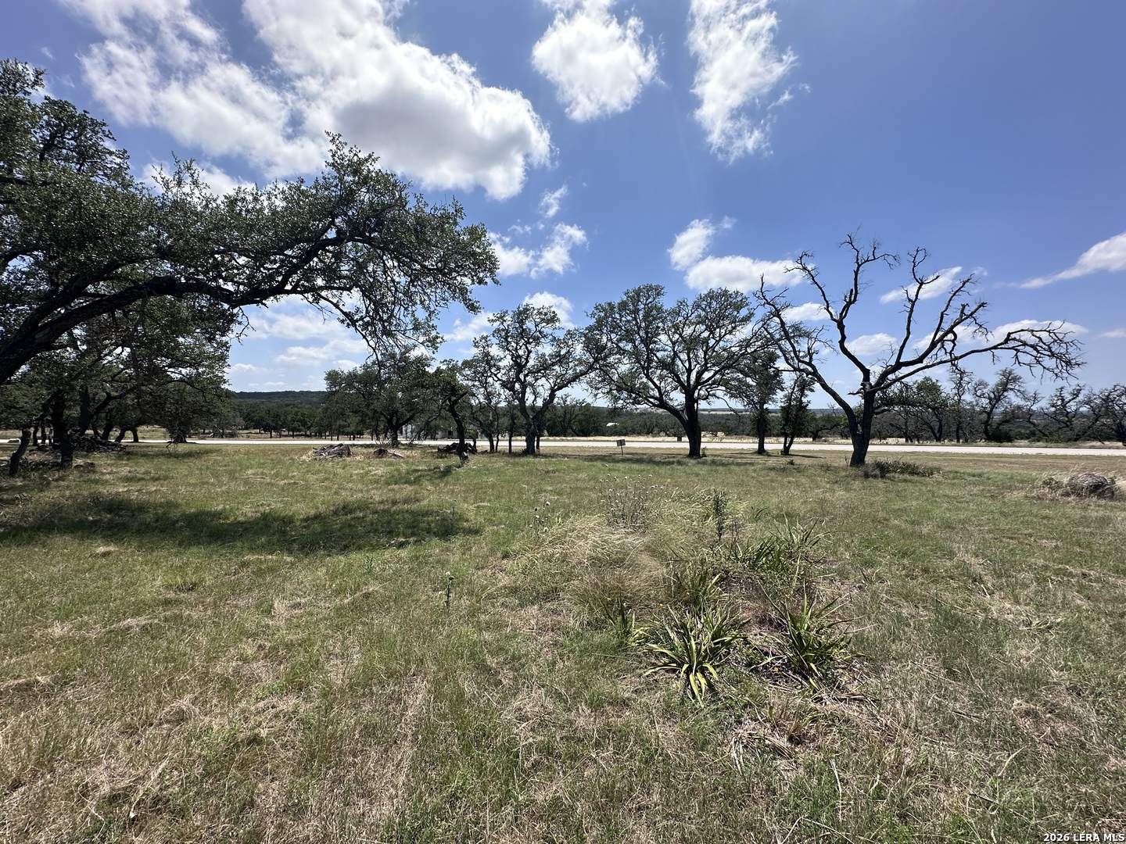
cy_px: 422
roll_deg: -0.3
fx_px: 455
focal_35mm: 14
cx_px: 563
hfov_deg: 102.1
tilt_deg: -0.8
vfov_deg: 85.7
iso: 50
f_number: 2.2
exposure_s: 1/2398
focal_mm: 2.22
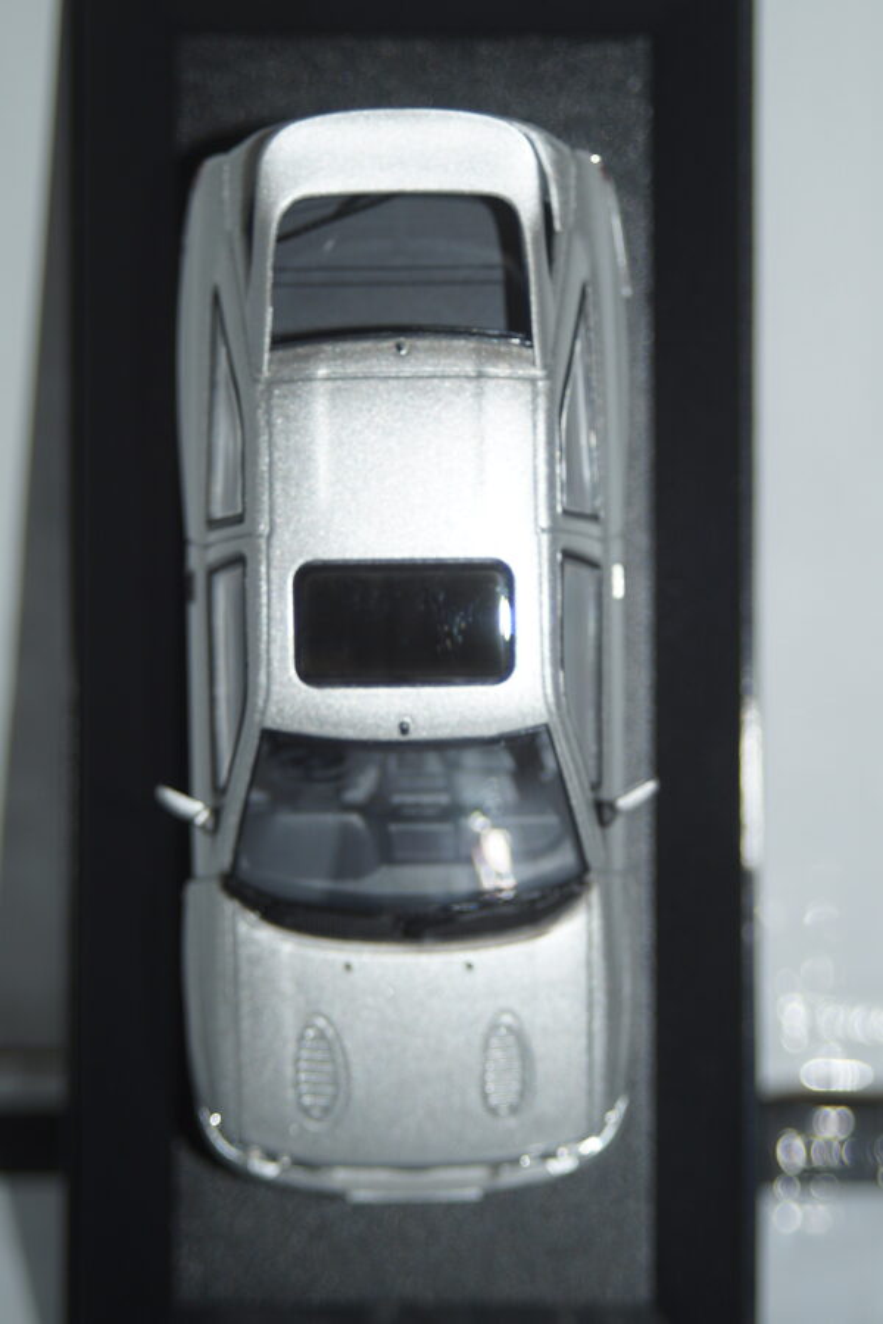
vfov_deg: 19.5
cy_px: 662
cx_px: 442
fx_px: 3863
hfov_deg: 13.0
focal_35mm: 105
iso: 200
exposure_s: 1/60
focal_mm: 70
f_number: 5.6
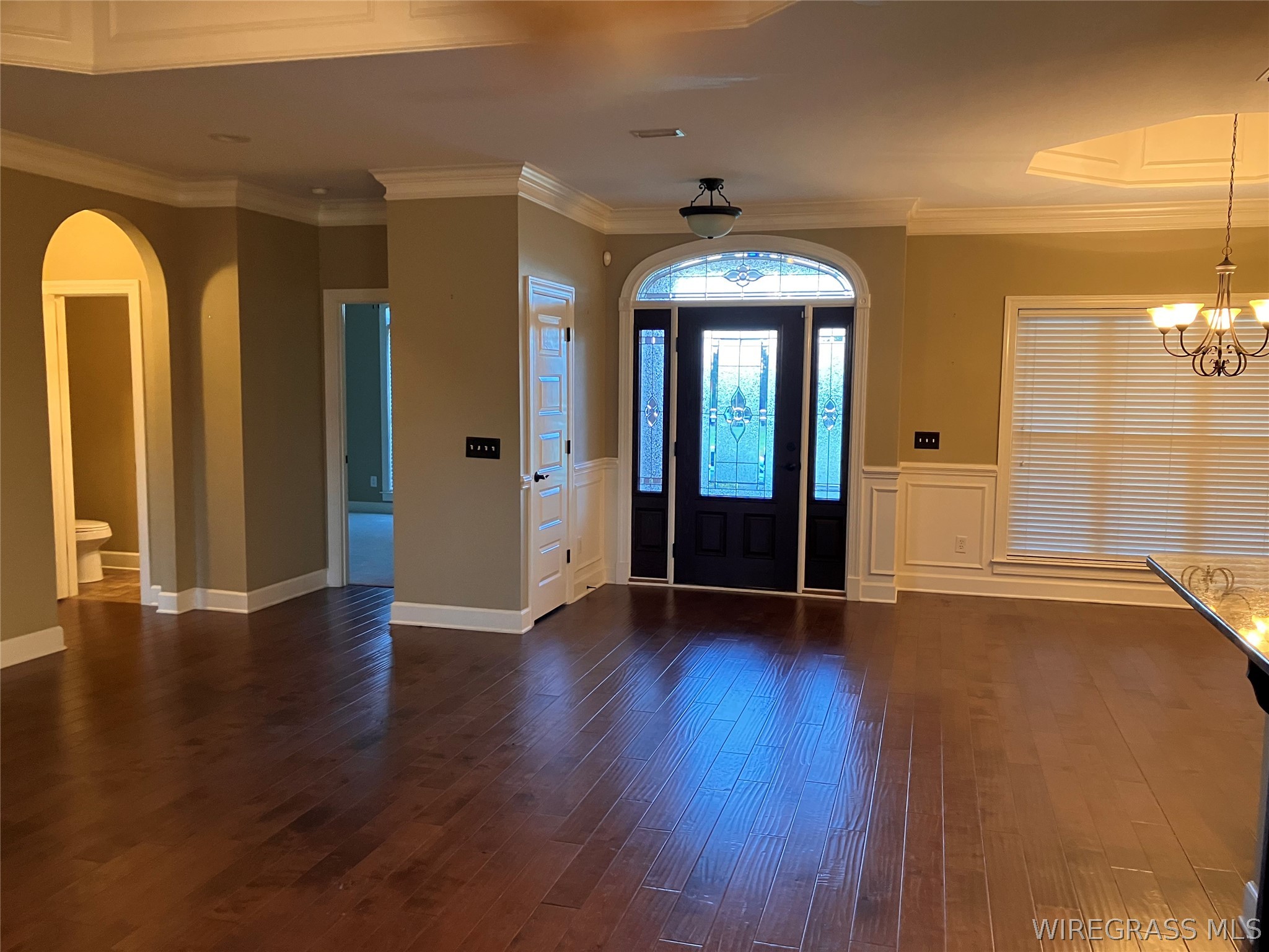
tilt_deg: -5.0
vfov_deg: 49.7
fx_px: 1026
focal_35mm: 28
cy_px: 476
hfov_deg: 63.4
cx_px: 634
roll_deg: -0.3
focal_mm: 3.99
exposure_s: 1/40
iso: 250
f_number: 1.8
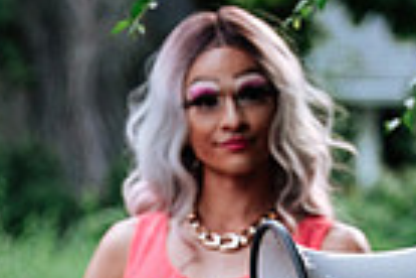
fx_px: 6378
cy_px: 497
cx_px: 202
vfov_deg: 2.5
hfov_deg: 3.7
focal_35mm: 552
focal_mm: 87.1
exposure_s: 1/160
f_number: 2.8
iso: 400
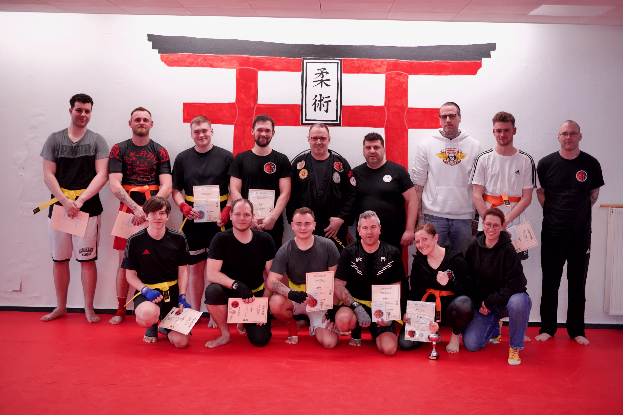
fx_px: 865
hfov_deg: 39.6
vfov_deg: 27.0
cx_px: 312
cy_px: 208
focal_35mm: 50
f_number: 2.2
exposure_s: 1/60
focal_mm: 50
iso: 250
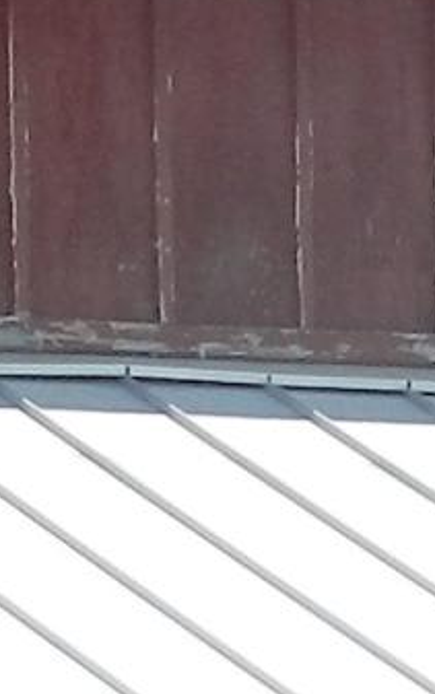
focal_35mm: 434
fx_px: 8222
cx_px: 74
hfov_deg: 3.0
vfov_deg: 4.8
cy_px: 1464
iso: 160
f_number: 4.2
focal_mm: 8.1
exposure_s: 1/800
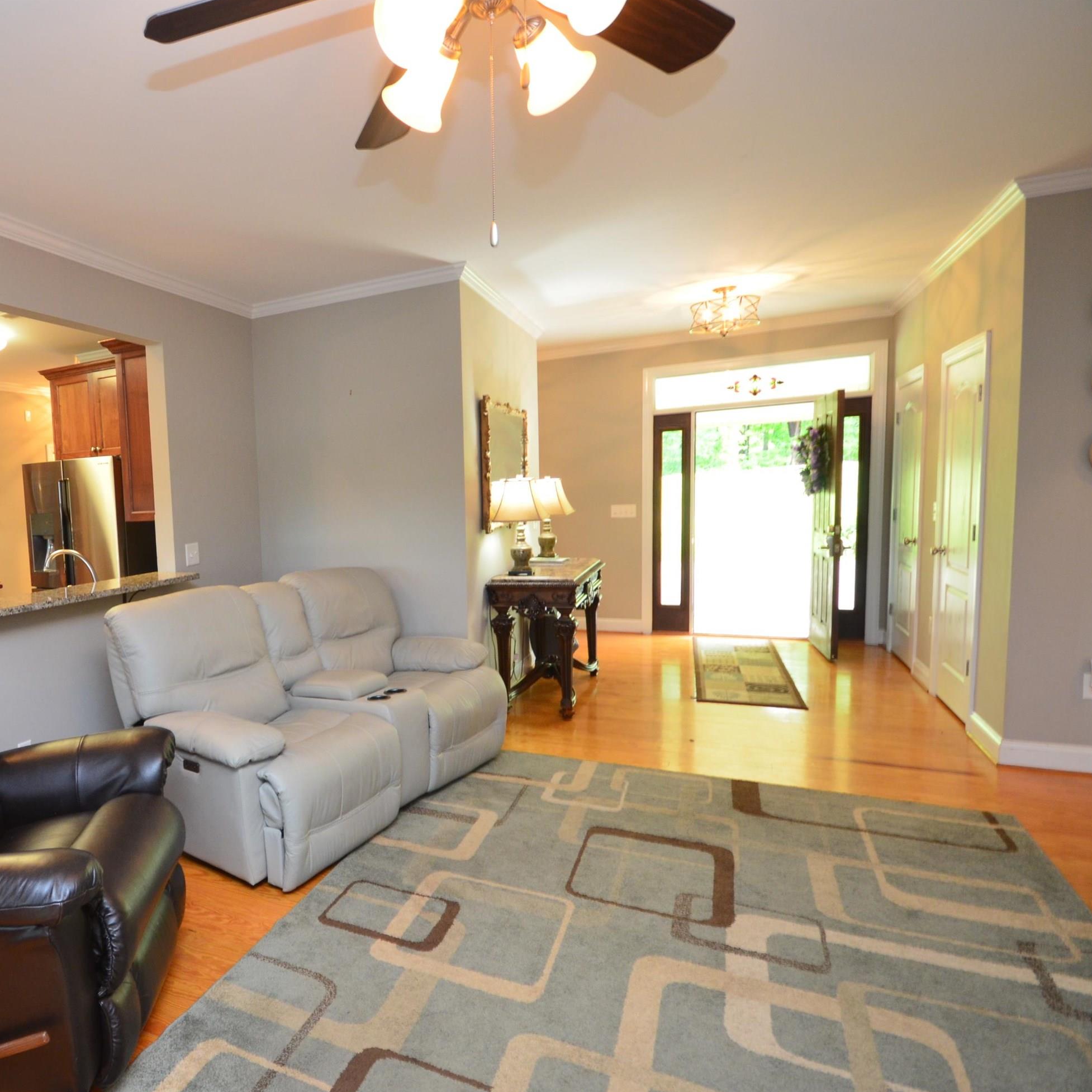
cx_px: 241
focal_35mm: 20
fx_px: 714
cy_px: 566
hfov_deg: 68.7
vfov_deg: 74.8
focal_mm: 10
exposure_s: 1/15
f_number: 6.3
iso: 800
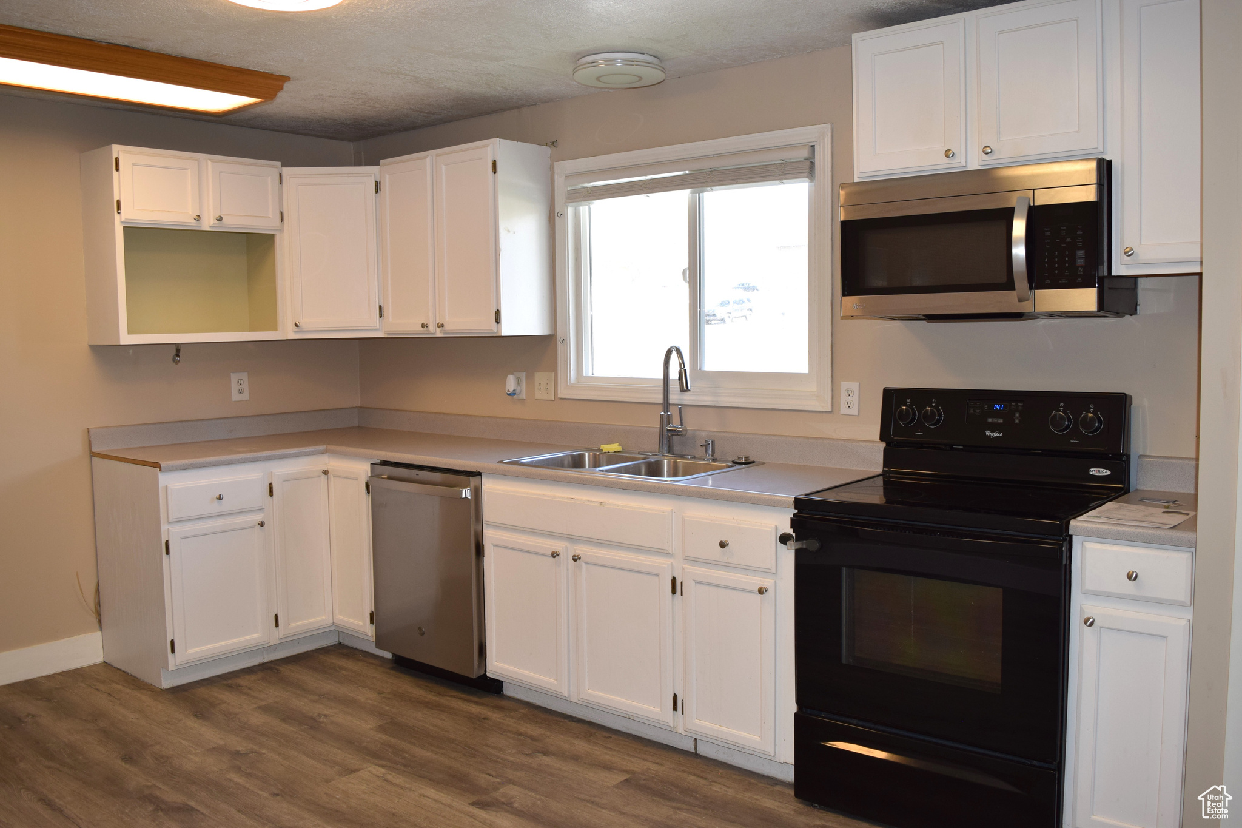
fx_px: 1035
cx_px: 621
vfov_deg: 43.6
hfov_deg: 61.9
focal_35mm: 30
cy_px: 414
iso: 450
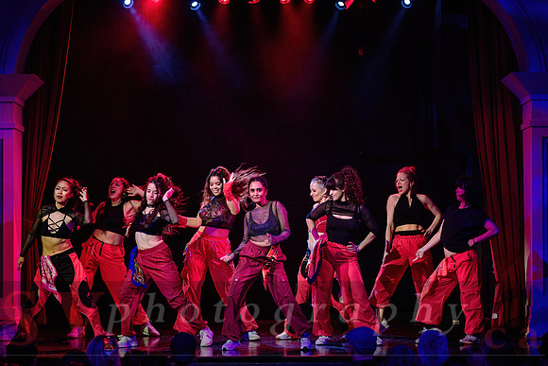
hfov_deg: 19.3
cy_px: 189
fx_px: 1609
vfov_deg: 13.0
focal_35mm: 106
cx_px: 274
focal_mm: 90
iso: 1600
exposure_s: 1/200
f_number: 2.8
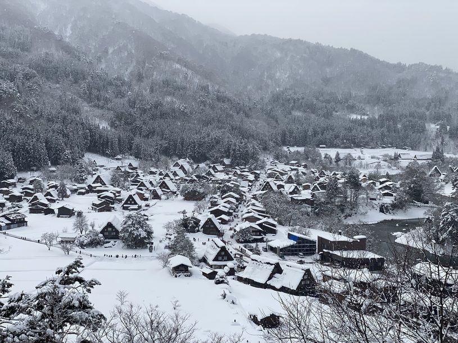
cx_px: 229
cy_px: 172
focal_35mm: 52
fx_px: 688
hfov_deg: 36.8
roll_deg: -0.7
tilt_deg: -4.4
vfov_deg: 28.0
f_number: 2
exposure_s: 1/2660
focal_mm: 6
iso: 20
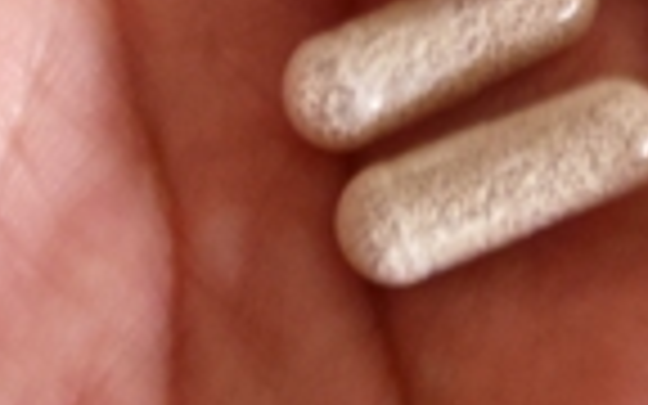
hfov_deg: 17.9
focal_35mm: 116
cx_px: 493
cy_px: -117
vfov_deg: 11.0
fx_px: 2049
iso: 400
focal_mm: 6.64
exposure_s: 1/4
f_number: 4.7
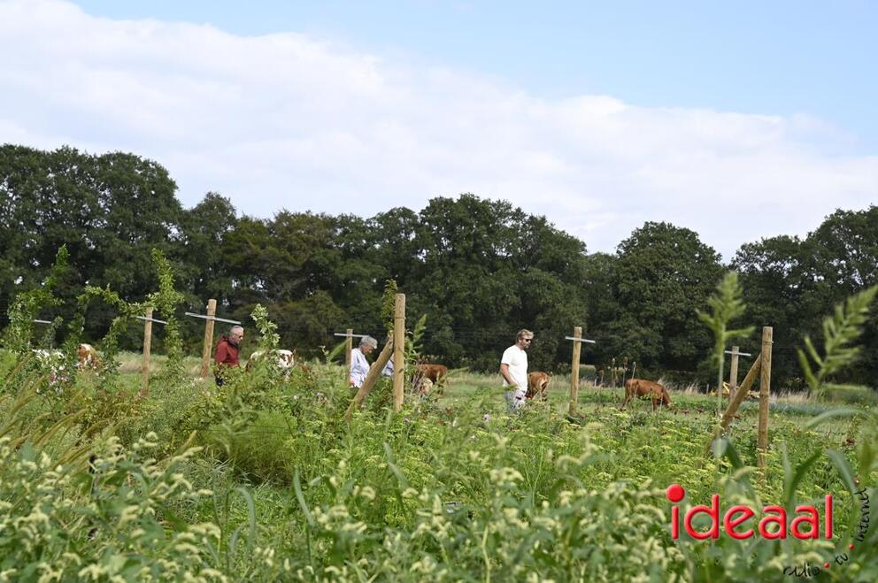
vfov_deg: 19.4
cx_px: 439
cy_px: 292
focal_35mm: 70
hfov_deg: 28.9
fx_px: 1705
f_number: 7.1
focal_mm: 70
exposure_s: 1/800
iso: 400
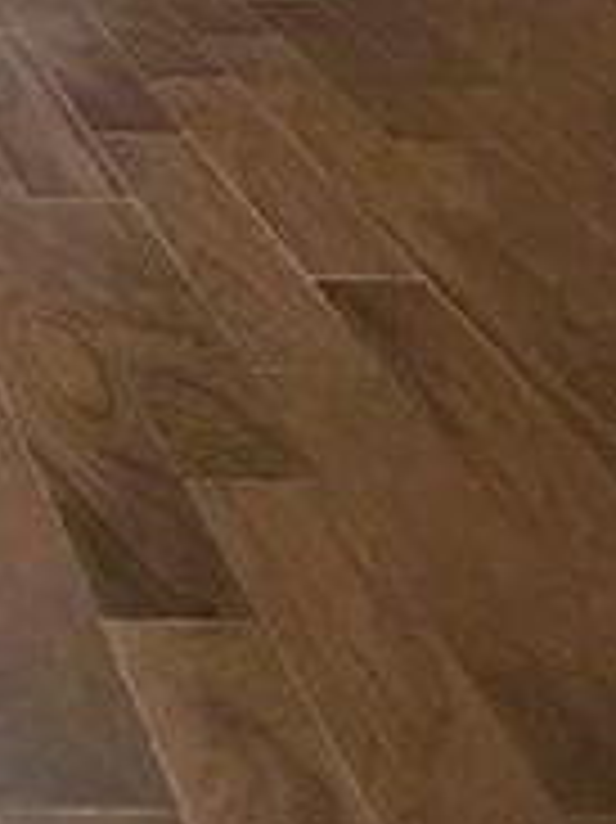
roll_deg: -0.2
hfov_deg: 21.6
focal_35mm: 49
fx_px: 1164
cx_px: -436
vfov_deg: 28.0
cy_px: -374
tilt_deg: -10.4
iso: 500
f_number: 2.2
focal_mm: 2.22
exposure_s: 1/60
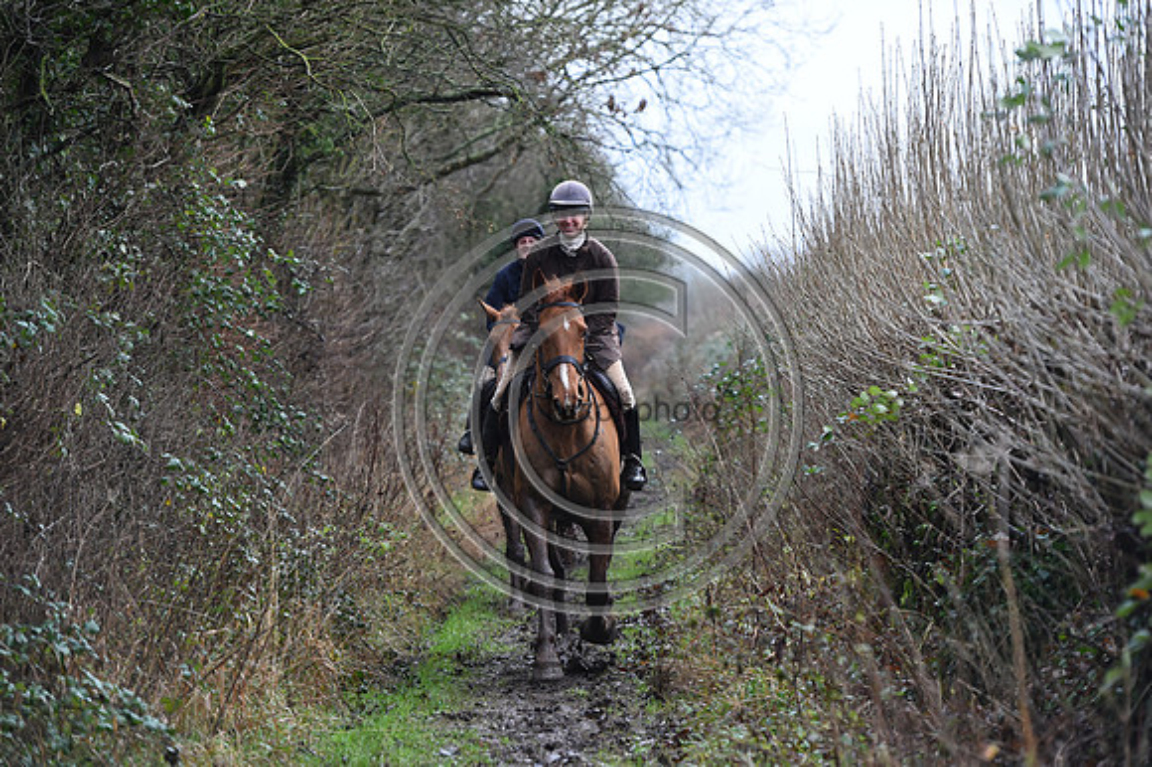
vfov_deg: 9.8
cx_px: 576
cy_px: 384
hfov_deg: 14.7
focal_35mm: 140
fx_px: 4477
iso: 1600
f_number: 4
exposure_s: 1/1250
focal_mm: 140
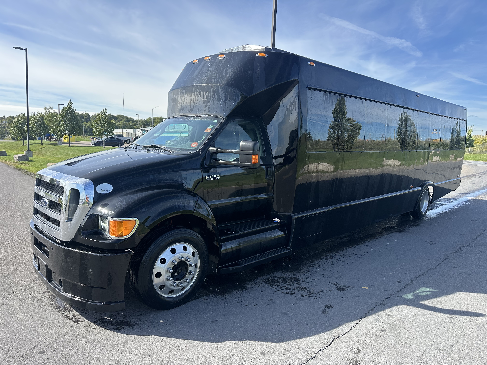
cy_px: 182
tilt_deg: -6.2
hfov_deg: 71.6
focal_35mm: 24
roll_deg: -2.2
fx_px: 338
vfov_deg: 56.8
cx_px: 244
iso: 80
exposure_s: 1/1812
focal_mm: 6.86
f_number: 1.78
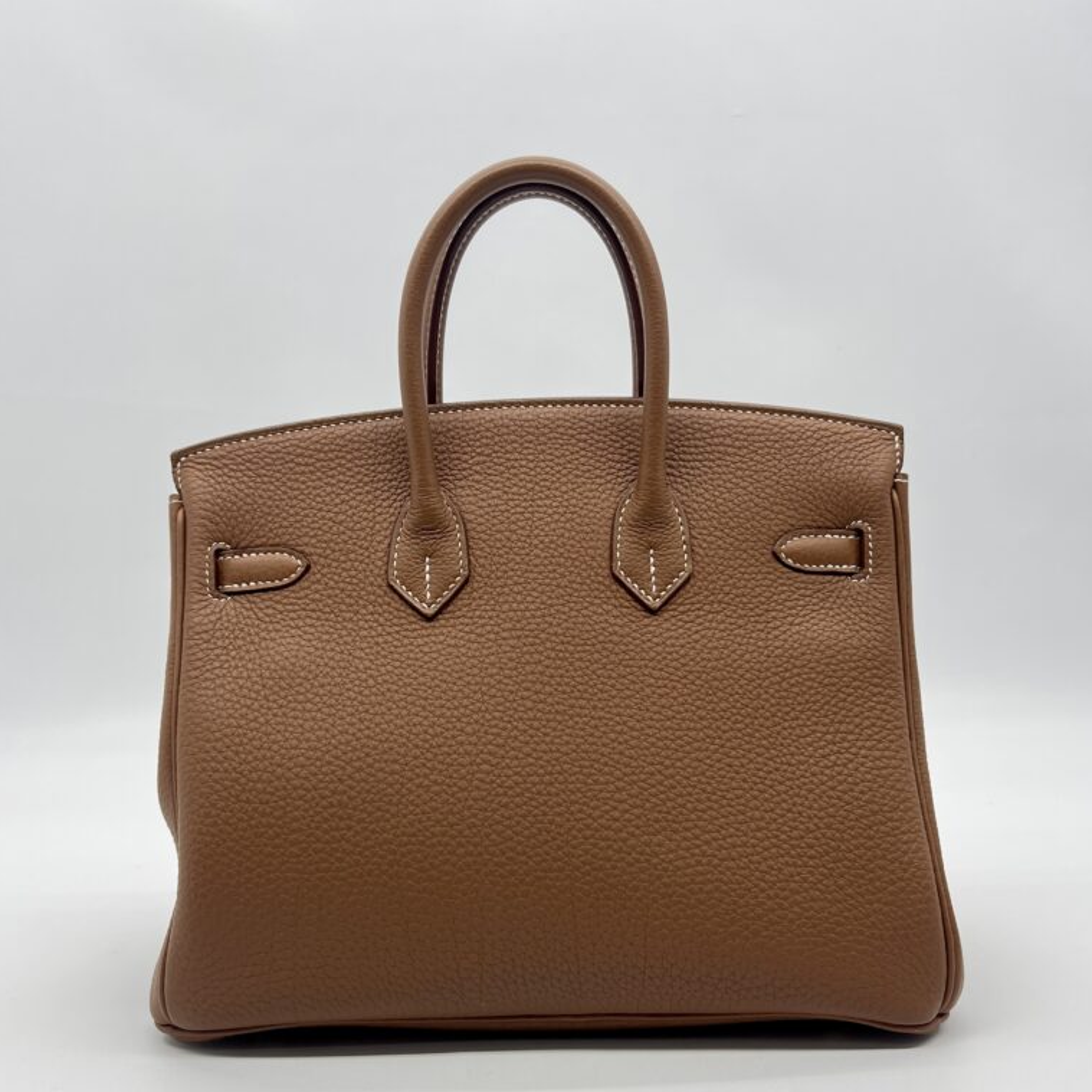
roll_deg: +1.0
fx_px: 1106
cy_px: 609
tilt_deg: -7.5
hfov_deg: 52.5
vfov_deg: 52.4
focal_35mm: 31
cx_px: 547
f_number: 1.5
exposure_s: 1/122
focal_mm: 5.7
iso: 32
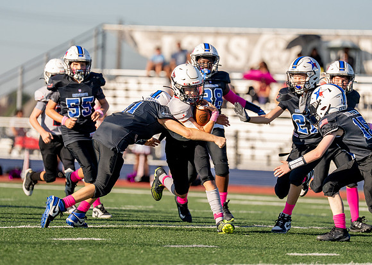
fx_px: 3413
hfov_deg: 6.2
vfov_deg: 4.5
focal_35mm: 323
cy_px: 113
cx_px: 184
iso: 400
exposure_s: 1/5000
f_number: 2.8
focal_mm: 200
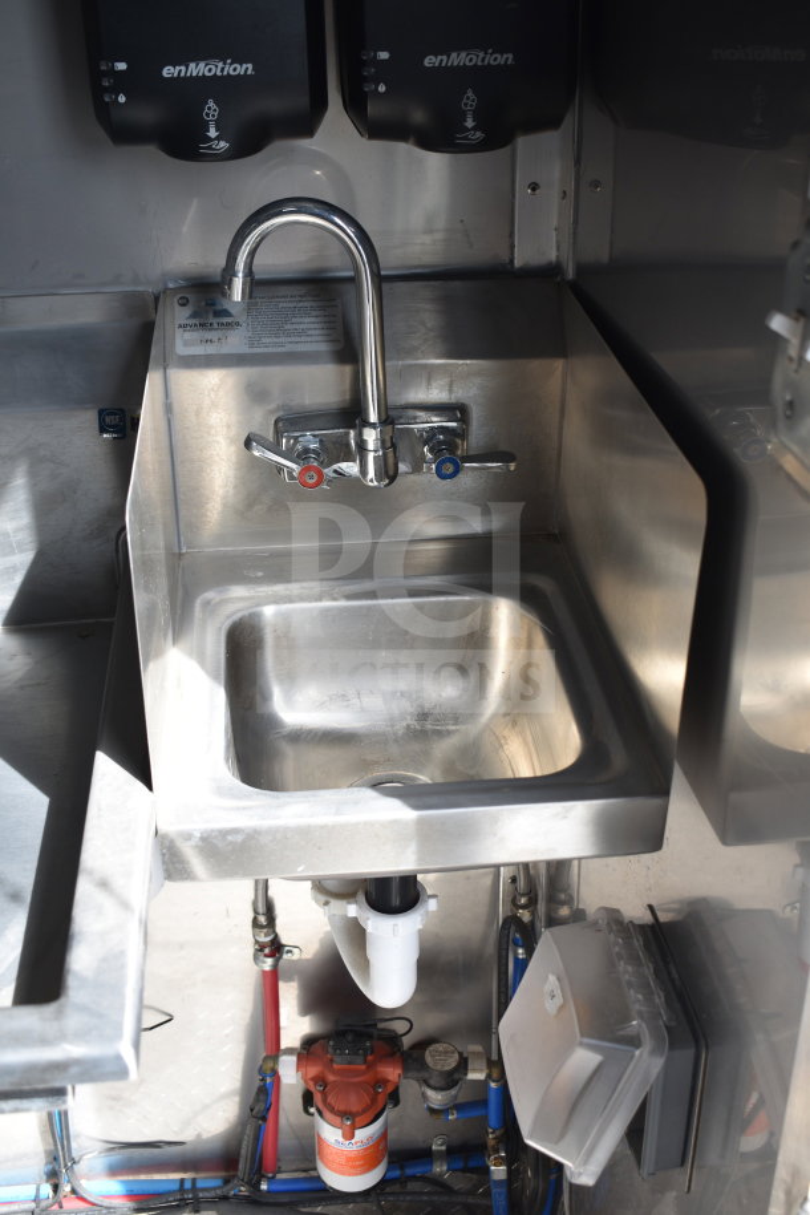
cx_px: 405
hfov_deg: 33.0
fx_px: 1367
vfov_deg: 47.9
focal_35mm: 40
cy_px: 608
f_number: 4.5
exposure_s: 1/80
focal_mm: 27
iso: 100
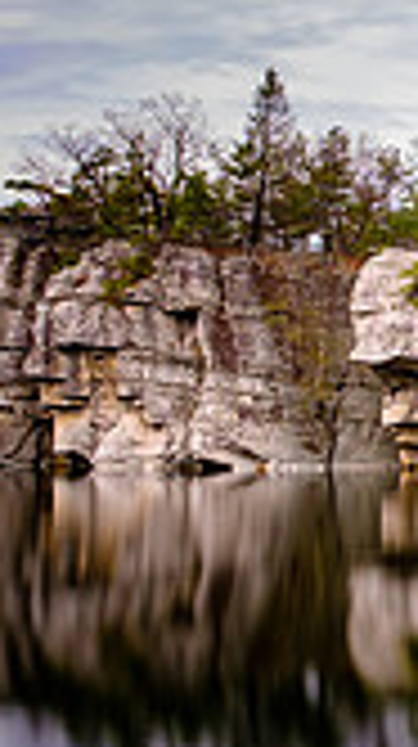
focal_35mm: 74
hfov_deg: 12.4
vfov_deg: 28.6
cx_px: 1031
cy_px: 425
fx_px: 1463
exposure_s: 13
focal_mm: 13.2
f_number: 8
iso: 200
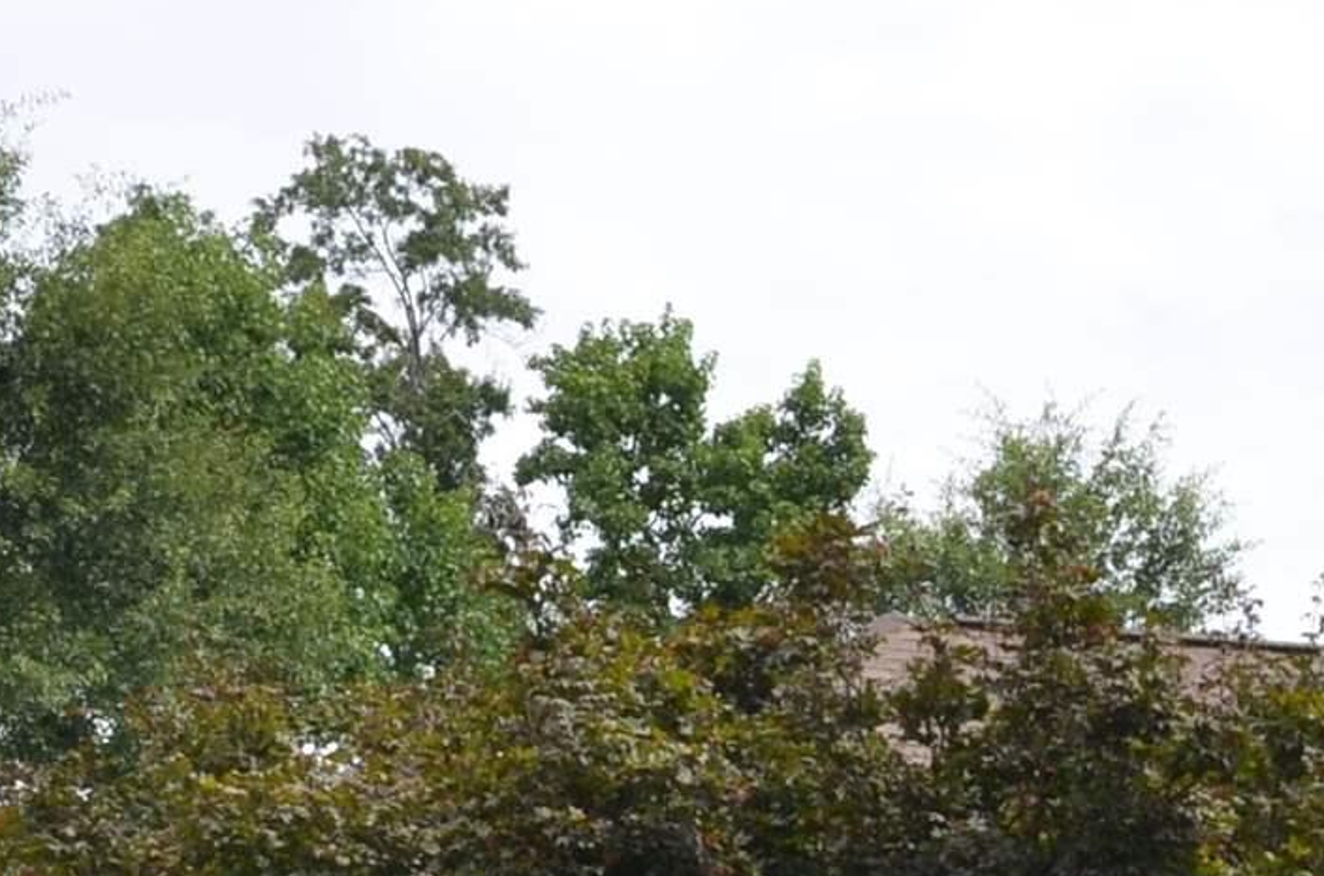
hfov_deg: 13.4
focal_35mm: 144
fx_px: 5284
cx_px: 2020
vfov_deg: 9.4
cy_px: 1064
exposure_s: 1/250
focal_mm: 22
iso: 100
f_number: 6.3
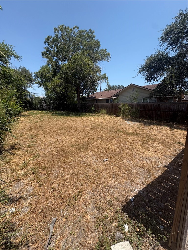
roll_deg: -0.7
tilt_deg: -10.6
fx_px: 101
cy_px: 125
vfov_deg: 102.1
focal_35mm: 14
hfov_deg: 85.7
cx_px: 94
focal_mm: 2.22
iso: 50
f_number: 2.2
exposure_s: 1/1600
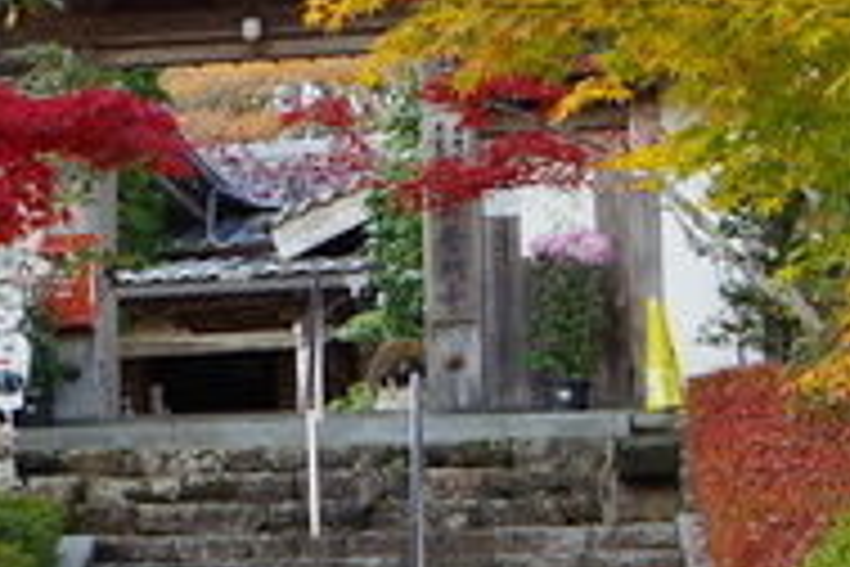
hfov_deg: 12.3
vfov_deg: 8.8
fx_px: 3659
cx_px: -623
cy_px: 513
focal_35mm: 155
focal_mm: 24
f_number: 7.1
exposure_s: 1/50
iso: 400
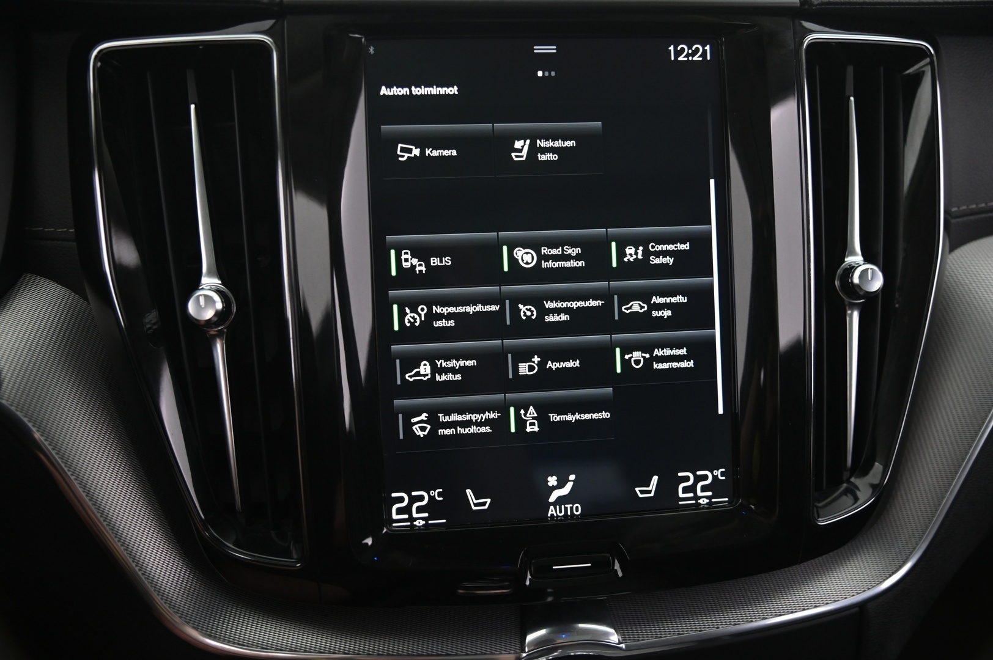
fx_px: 1047
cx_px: 496
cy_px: 330
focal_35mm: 38
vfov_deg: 35.0
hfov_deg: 50.7
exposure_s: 1/20
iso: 2000
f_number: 4
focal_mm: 38
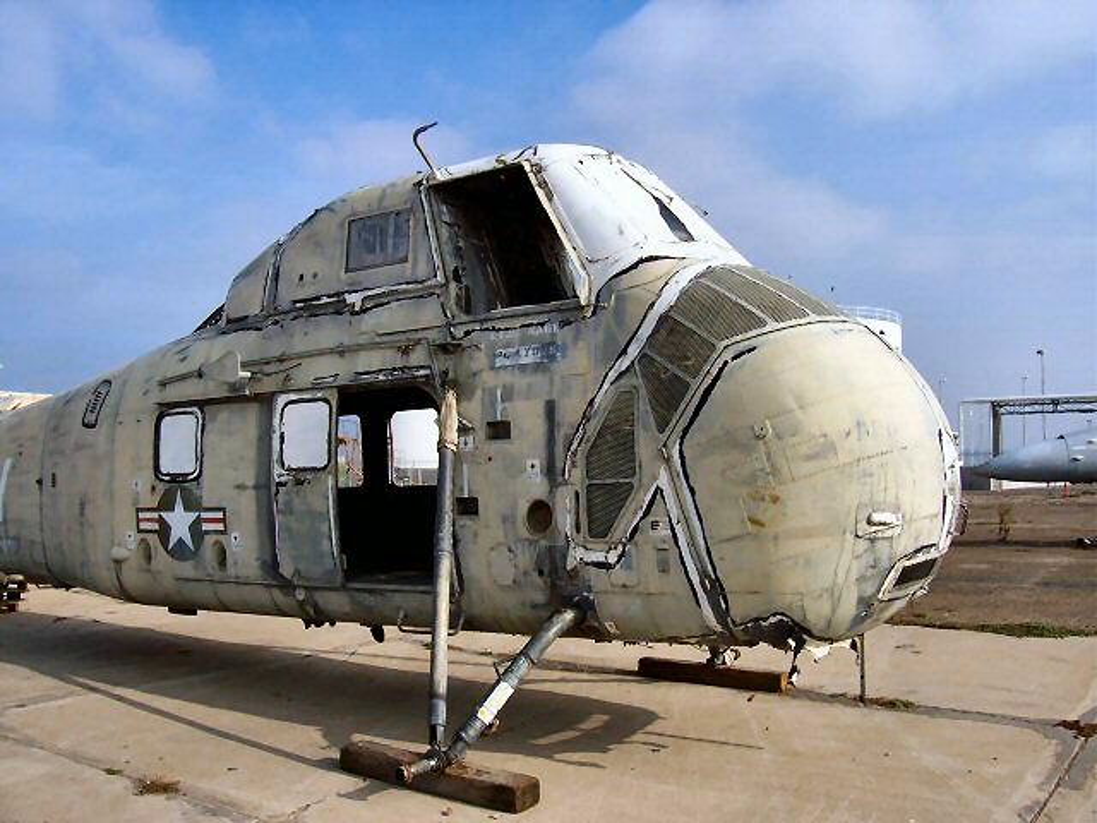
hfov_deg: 54.0
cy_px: 412
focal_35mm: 34
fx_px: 1077
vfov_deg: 41.8
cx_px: 548
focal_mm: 5.6
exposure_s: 1/750
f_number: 5.6
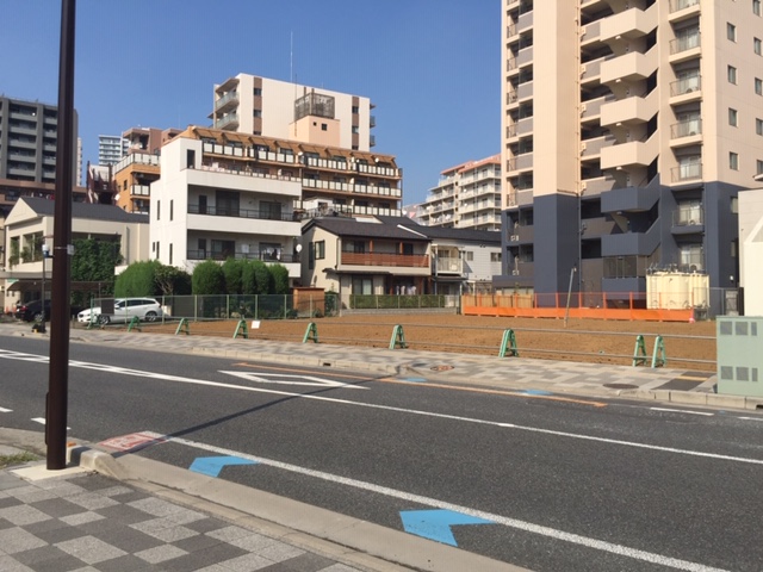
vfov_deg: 48.2
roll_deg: -2.2
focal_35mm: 29
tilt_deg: +0.8
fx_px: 639
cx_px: 382
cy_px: 286
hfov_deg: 61.7
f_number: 2.2
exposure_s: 1/2639
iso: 32
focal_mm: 4.15
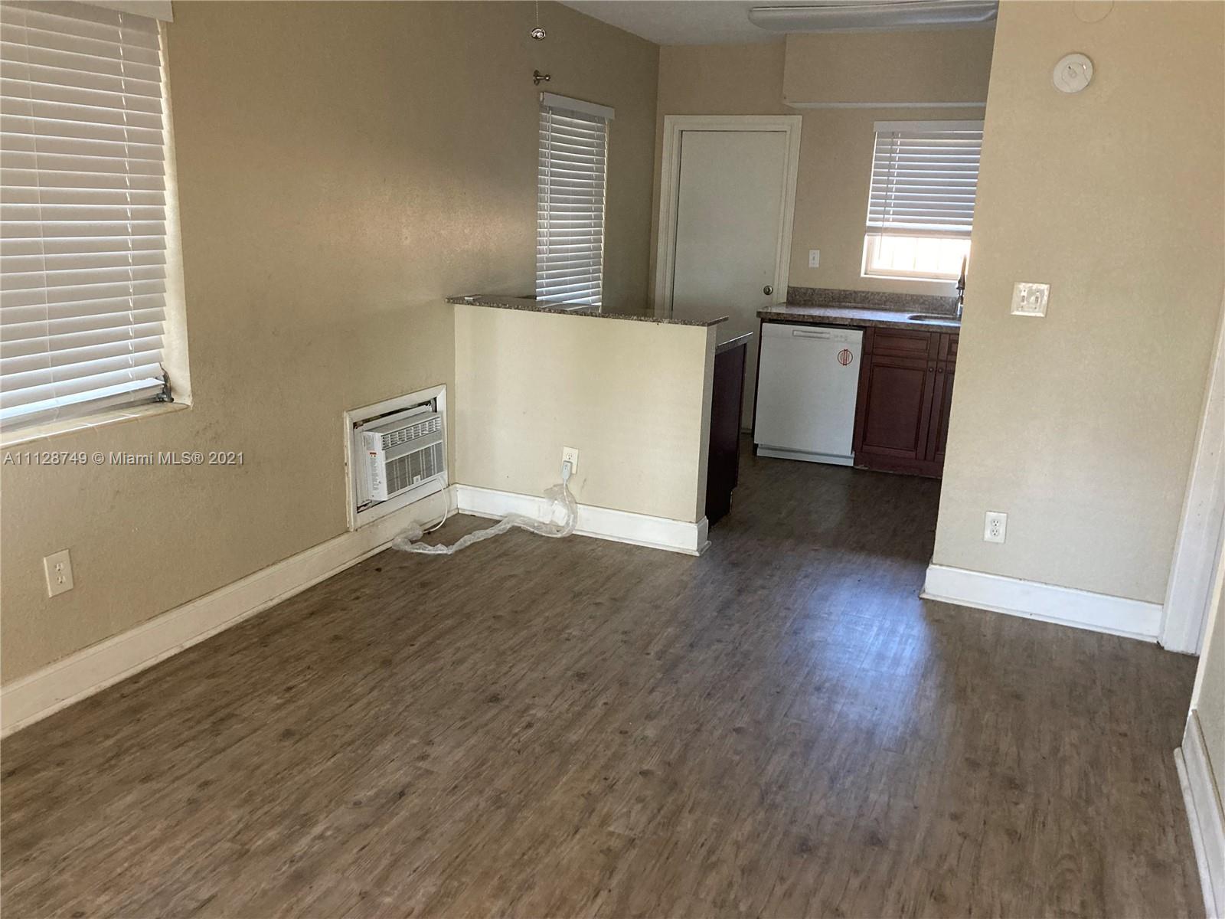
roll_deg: -2.6
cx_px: 612
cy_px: 460
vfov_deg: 49.7
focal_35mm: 28
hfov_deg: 63.4
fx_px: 991
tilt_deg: -14.8
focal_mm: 3.99
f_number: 1.8
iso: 250
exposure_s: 1/40
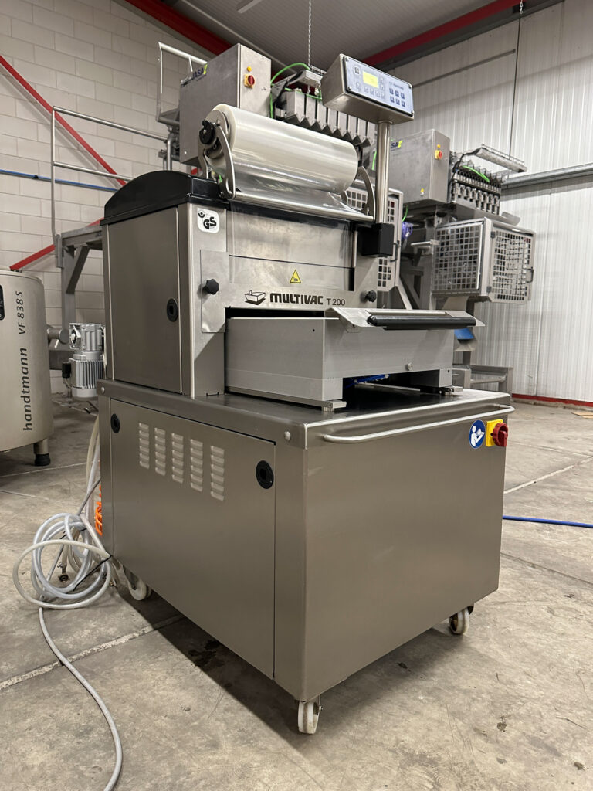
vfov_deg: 71.6
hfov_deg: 56.8
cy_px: 396
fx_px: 548
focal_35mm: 24
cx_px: 296
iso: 500
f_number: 1.8
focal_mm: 6.86
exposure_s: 1/50
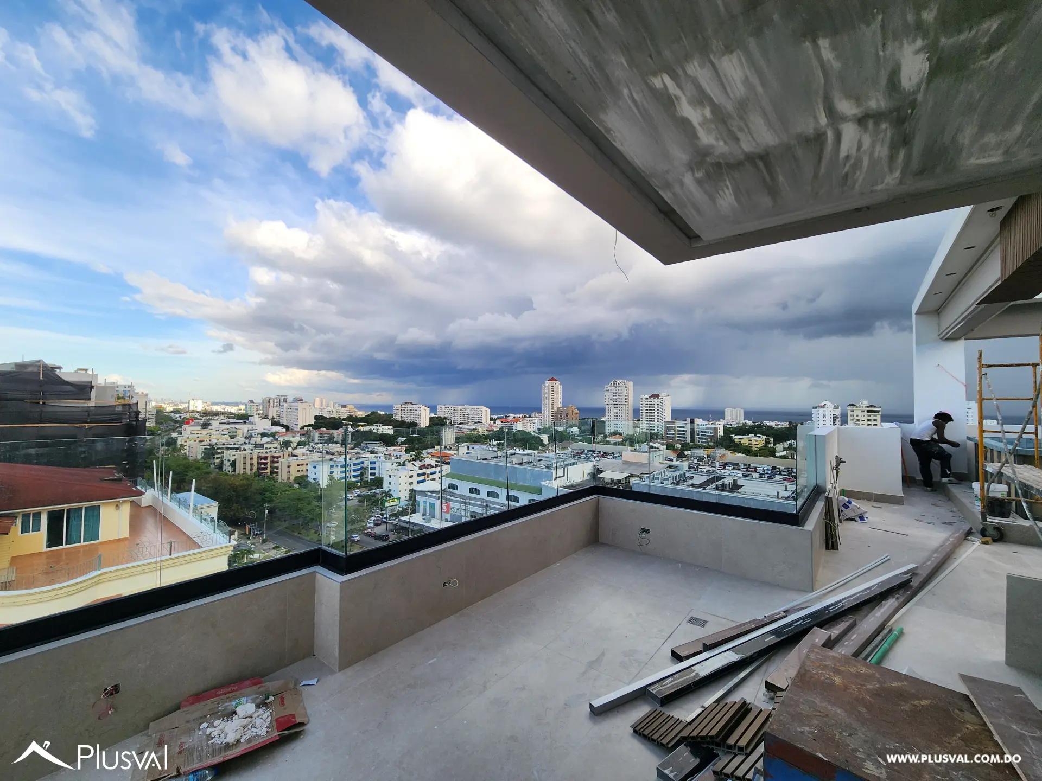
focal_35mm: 13
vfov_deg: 89.9
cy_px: 390
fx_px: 391
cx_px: 521
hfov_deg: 106.2
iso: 50
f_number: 2.2
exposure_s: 1/909
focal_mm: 2.2
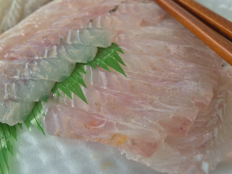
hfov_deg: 53.7
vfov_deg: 41.3
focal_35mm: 34
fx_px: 228
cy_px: 60
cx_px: 96
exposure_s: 1/60
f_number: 1.8
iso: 160
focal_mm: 5.4
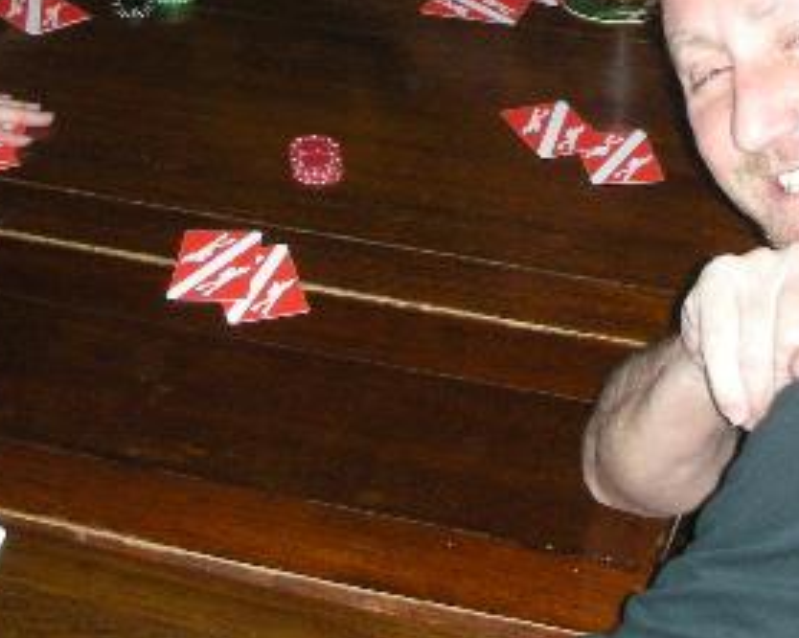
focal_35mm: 95
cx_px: 377
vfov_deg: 15.7
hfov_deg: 20.2
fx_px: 2245
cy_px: -91
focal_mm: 5.8
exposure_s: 1/60
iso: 189
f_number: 2.8
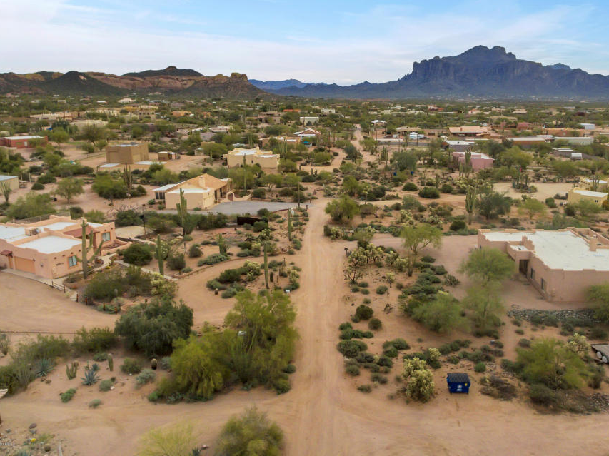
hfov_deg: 71.0
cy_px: 187
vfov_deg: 56.4
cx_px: 361
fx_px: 422
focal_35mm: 24
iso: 100
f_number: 2.8
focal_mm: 3.61
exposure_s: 1/1500
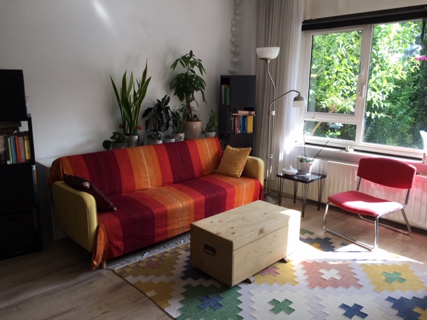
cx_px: 214
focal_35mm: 29
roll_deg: -0.4
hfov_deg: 61.7
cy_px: 160
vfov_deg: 48.2
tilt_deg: -11.3
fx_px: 358
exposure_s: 1/100
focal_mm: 4.15
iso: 32
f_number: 2.2
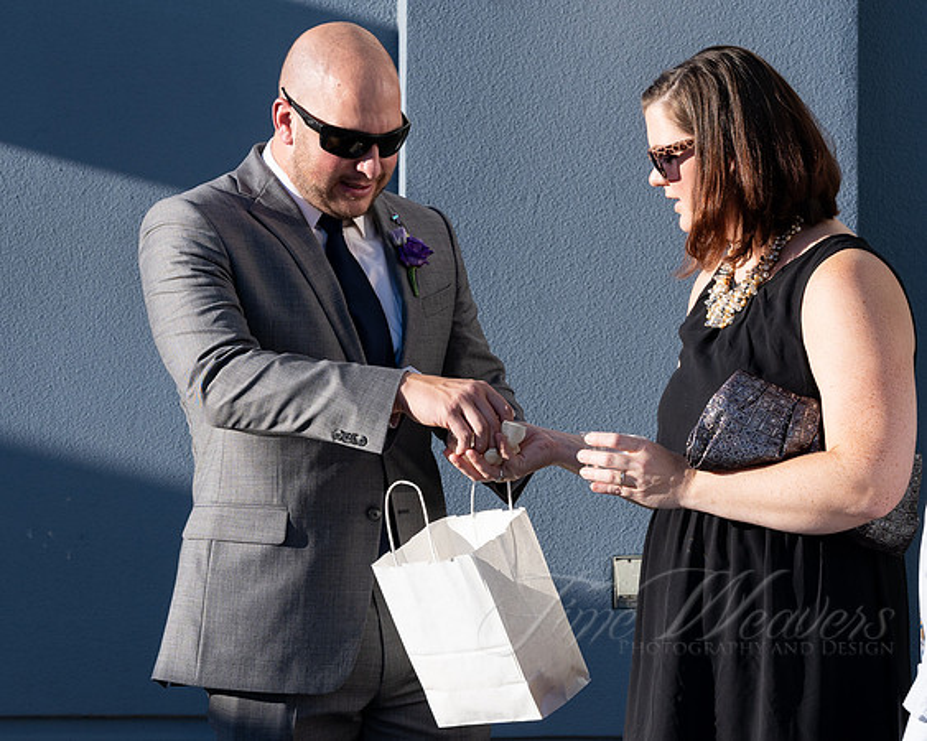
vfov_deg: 10.2
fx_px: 4165
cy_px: 215
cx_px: 336
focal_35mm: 152
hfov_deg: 12.7
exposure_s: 1/250
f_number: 10
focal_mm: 90
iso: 250
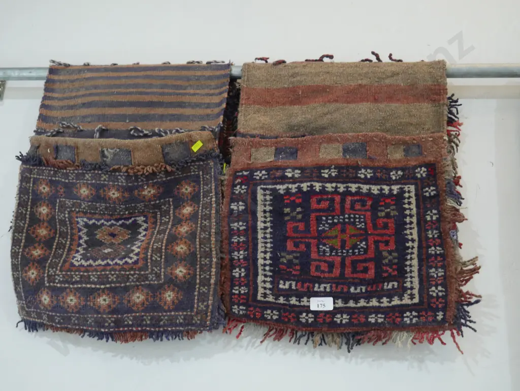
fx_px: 601
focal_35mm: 40
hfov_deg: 46.8
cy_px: 196
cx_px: 260
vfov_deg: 36.0
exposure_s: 1/60
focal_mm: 20
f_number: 4.5
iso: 1600
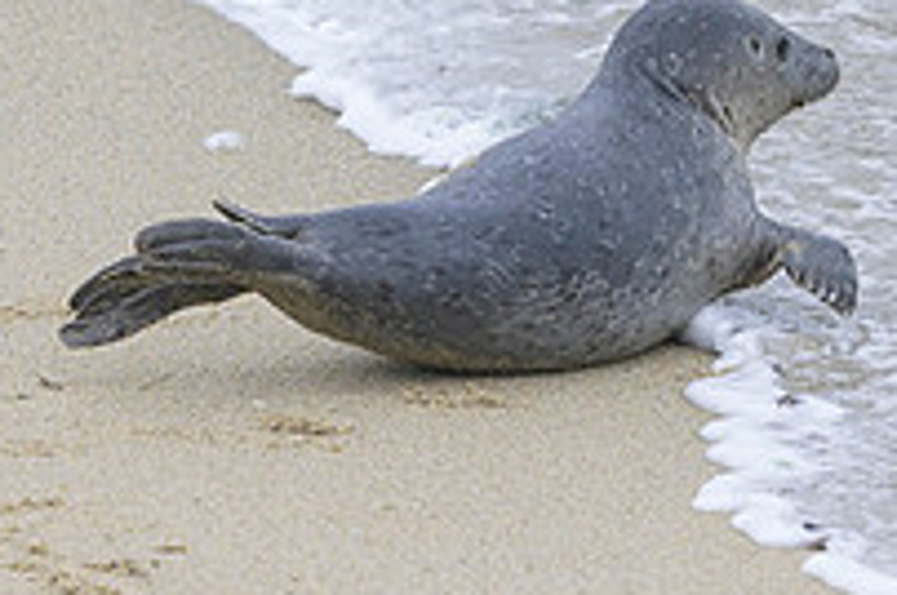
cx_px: 774
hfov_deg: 1.6
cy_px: 79
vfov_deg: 1.1
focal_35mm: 1303
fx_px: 32415
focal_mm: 400
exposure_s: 1/800
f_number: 5.6
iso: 320
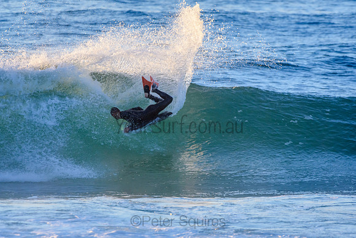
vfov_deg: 1.8
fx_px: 7418
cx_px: 178
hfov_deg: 2.7
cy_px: 119
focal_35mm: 750
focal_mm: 500
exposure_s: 1/1600
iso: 1100
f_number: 5.6
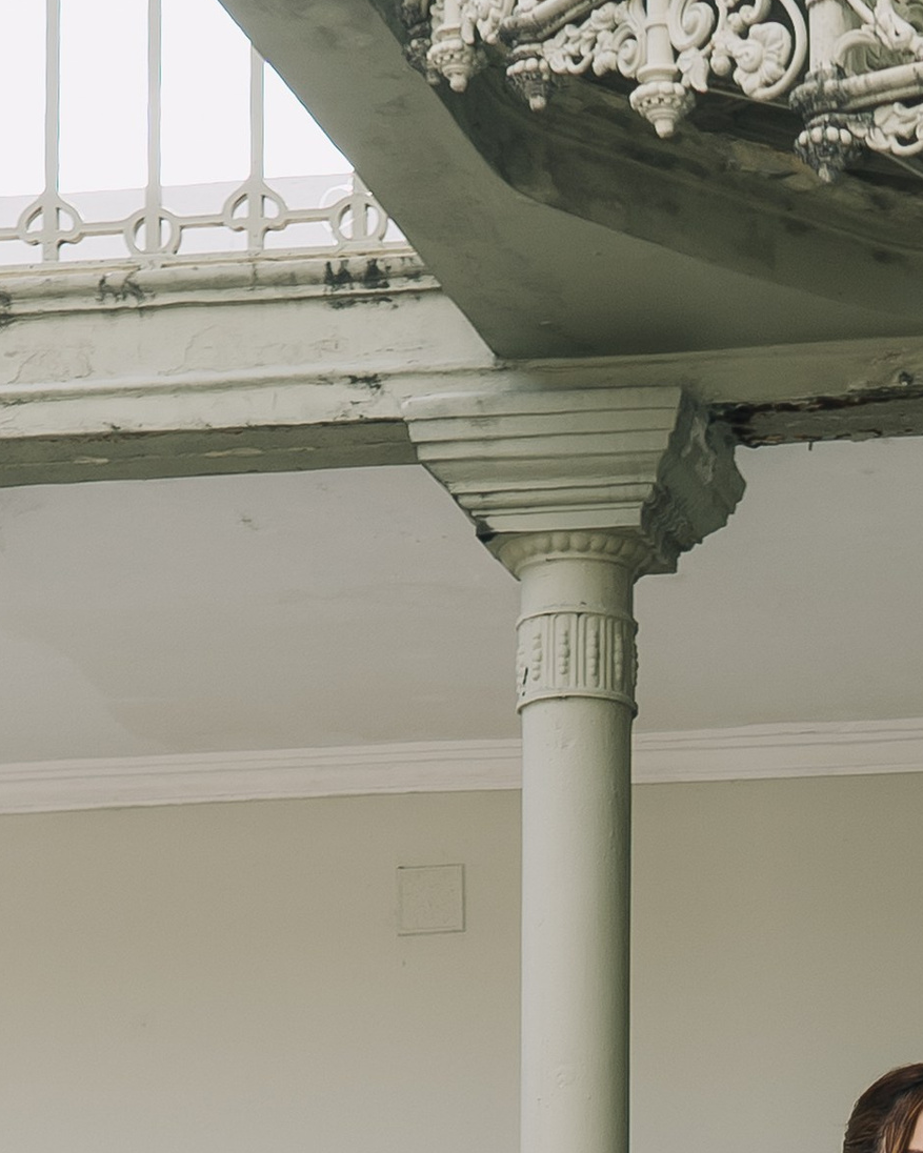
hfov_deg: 10.3
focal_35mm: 148
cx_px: 1038
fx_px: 5053
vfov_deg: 12.6
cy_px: 1533
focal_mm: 30
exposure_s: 1/200
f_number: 2.8
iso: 100
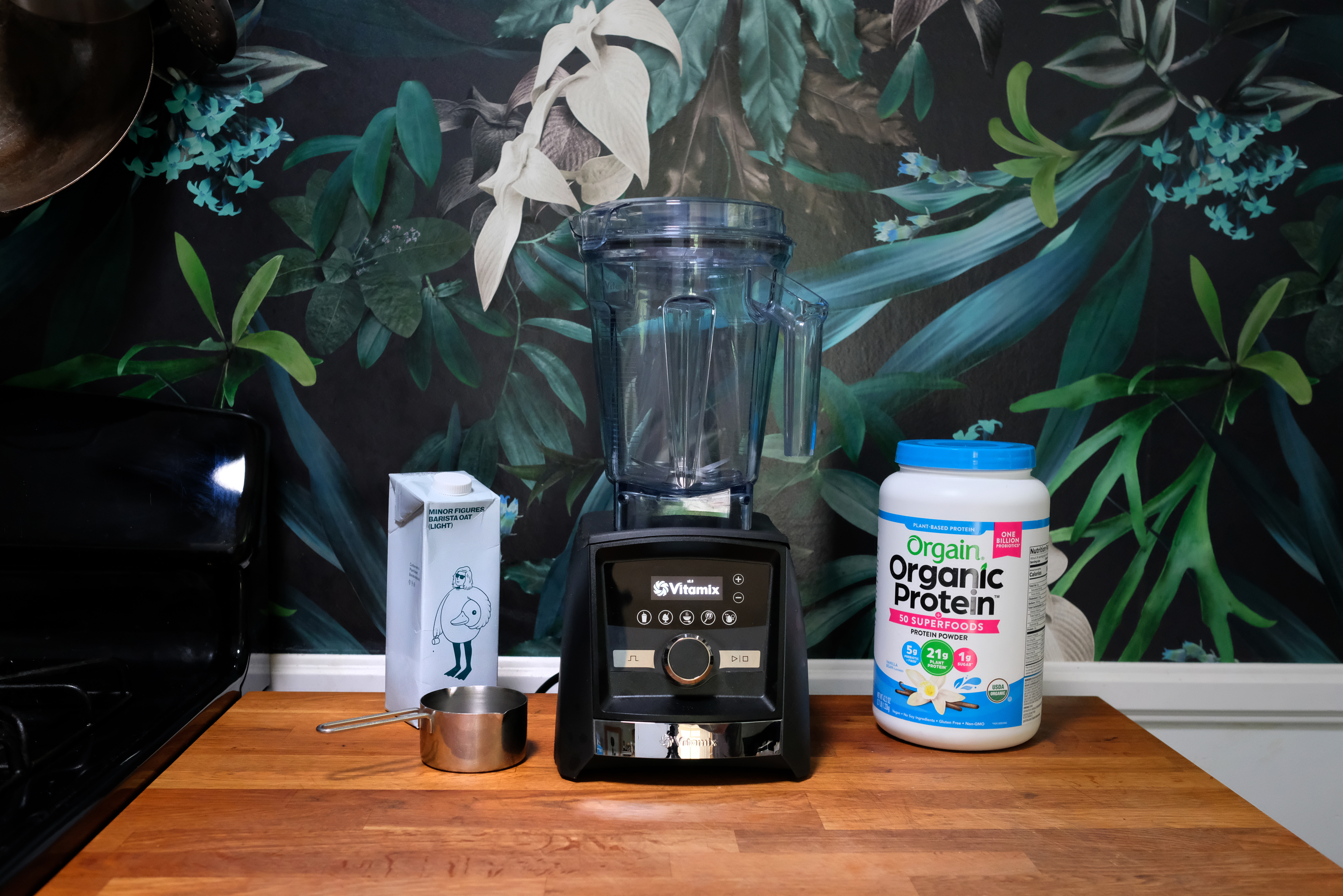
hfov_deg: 54.4
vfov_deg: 37.9
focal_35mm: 35
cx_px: 672
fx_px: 1306
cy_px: 448
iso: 3200
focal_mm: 23
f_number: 4
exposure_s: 1/20
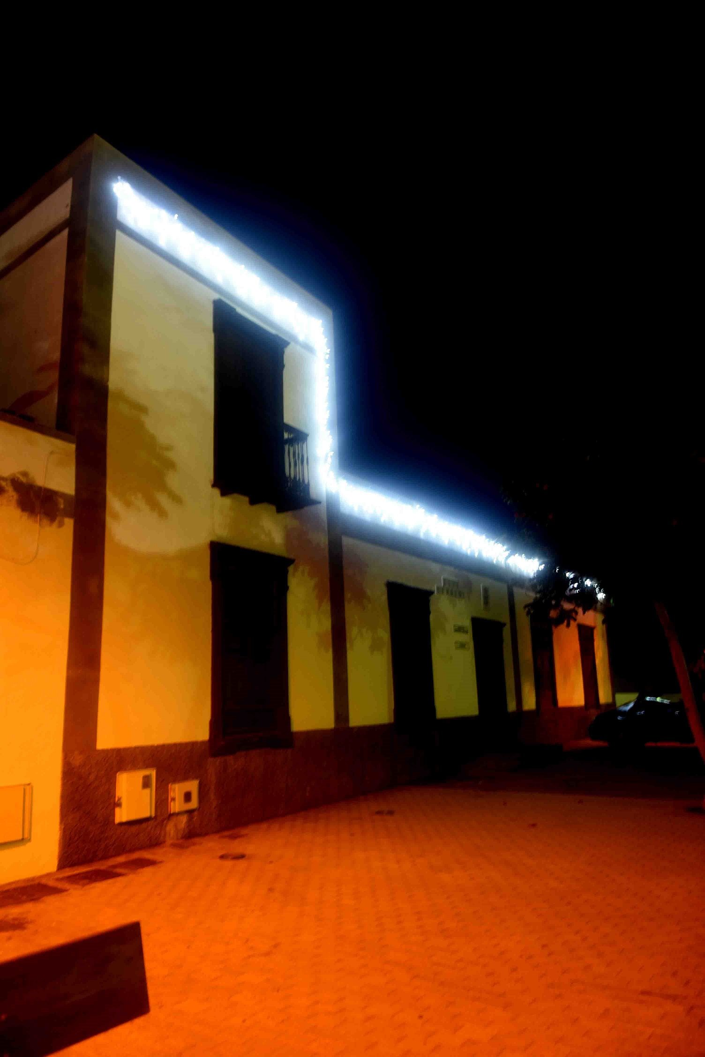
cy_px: 528
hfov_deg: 53.1
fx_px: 705
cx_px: 352
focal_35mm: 24
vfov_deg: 73.7
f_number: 2.8
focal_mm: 24
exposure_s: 1/8
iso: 800
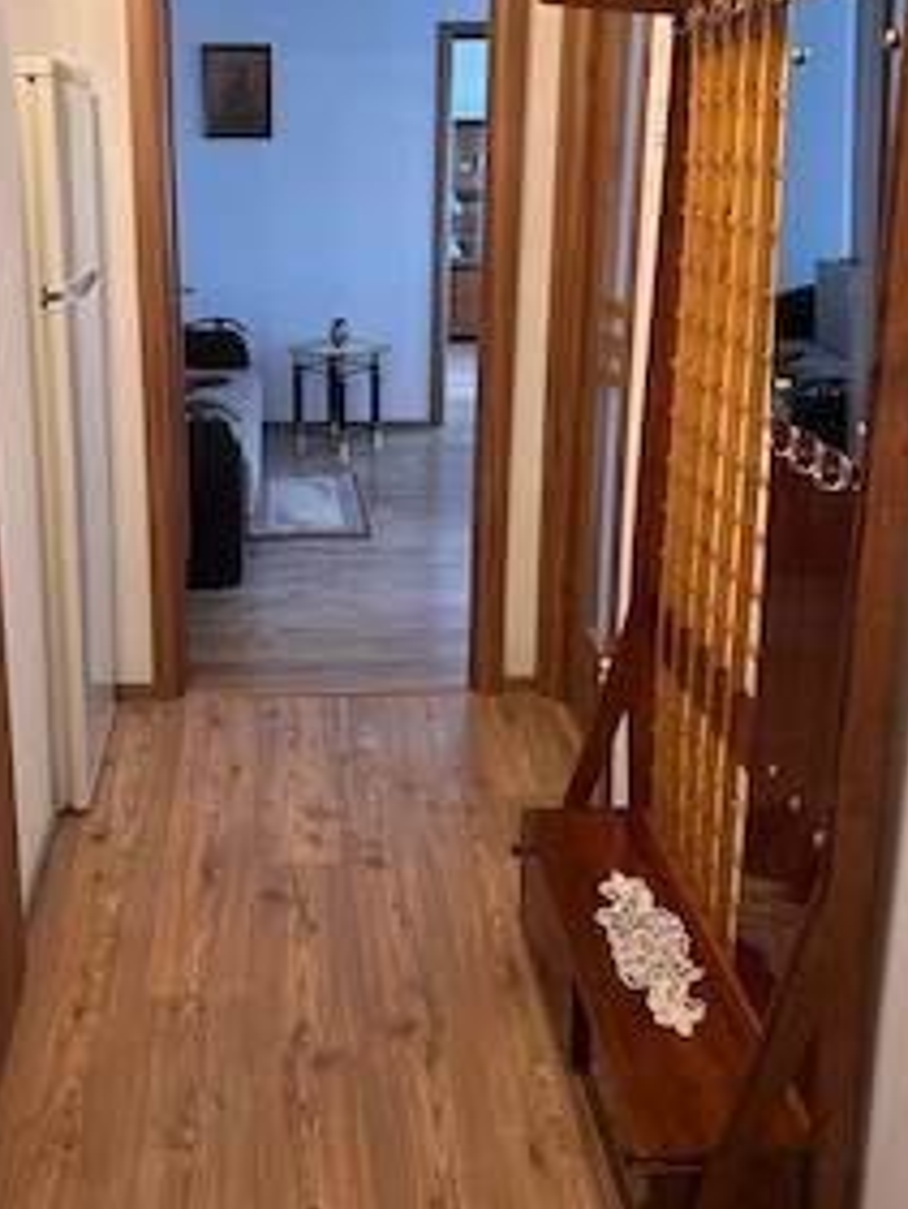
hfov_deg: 38.3
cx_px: 314
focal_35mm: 37
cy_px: 490
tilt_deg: -12.9
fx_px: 1293
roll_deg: -0.3
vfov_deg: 49.8
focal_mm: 5.7
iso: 125
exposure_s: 1/50
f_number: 1.5
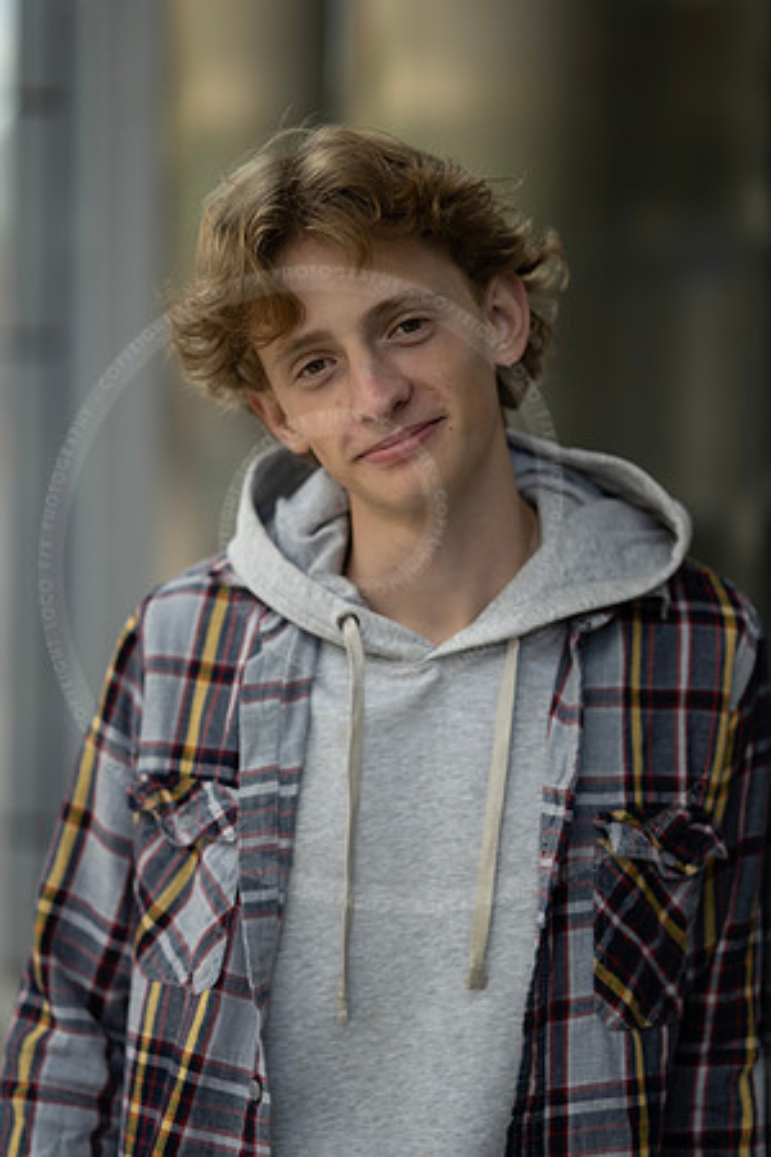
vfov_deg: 23.9
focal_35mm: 85
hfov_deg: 16.1
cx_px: 386
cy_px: 578
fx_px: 2730
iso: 125
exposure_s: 1/640
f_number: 1.8
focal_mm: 85
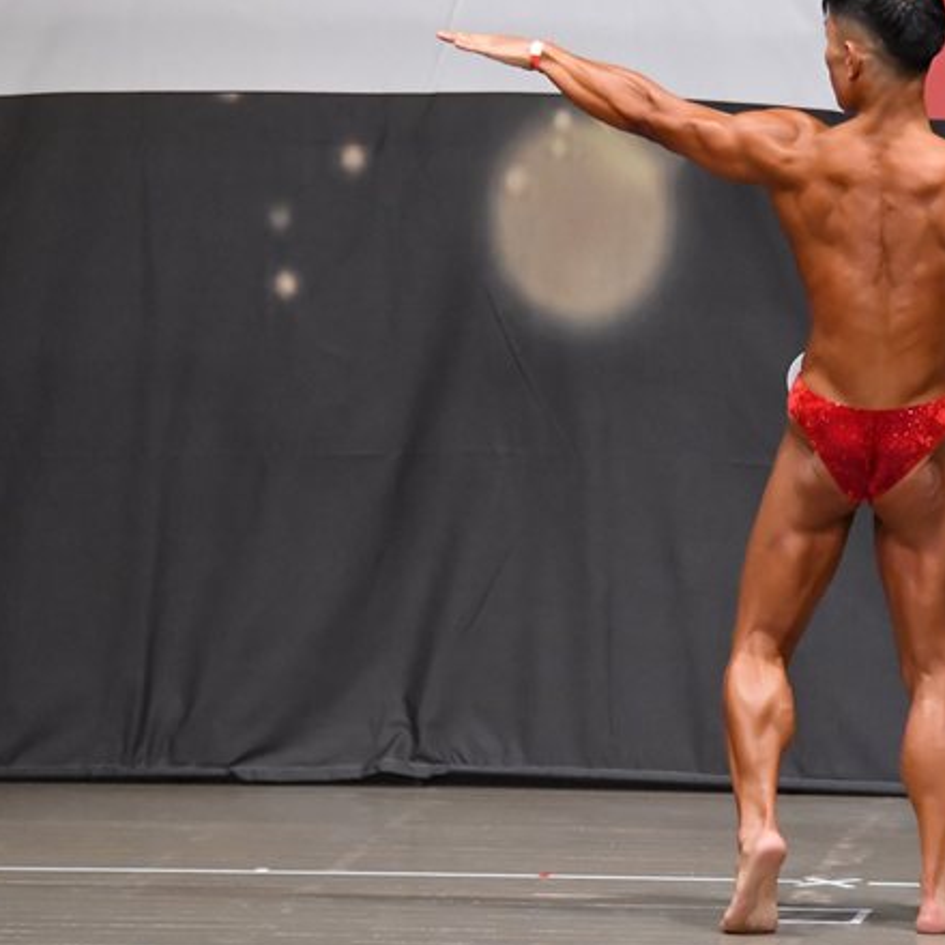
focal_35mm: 337
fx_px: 10409
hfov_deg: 5.2
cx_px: 753
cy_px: 430
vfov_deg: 5.2
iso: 6400
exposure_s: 1/400
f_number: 5.6
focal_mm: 150
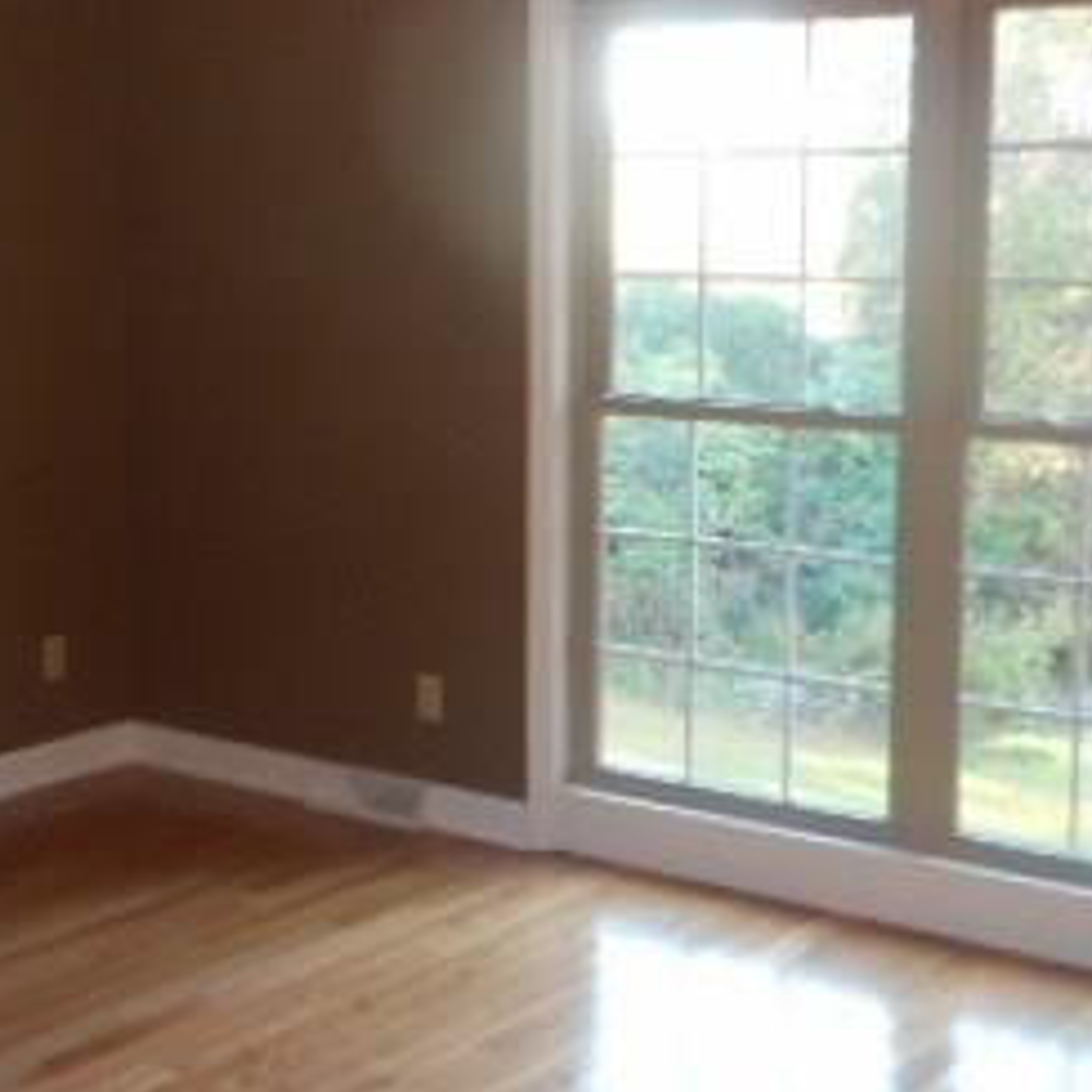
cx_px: 376
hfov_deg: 29.4
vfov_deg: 29.5
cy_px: 492
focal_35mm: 58
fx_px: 2070
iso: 320
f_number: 3.7
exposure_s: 1/25
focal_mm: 4.5
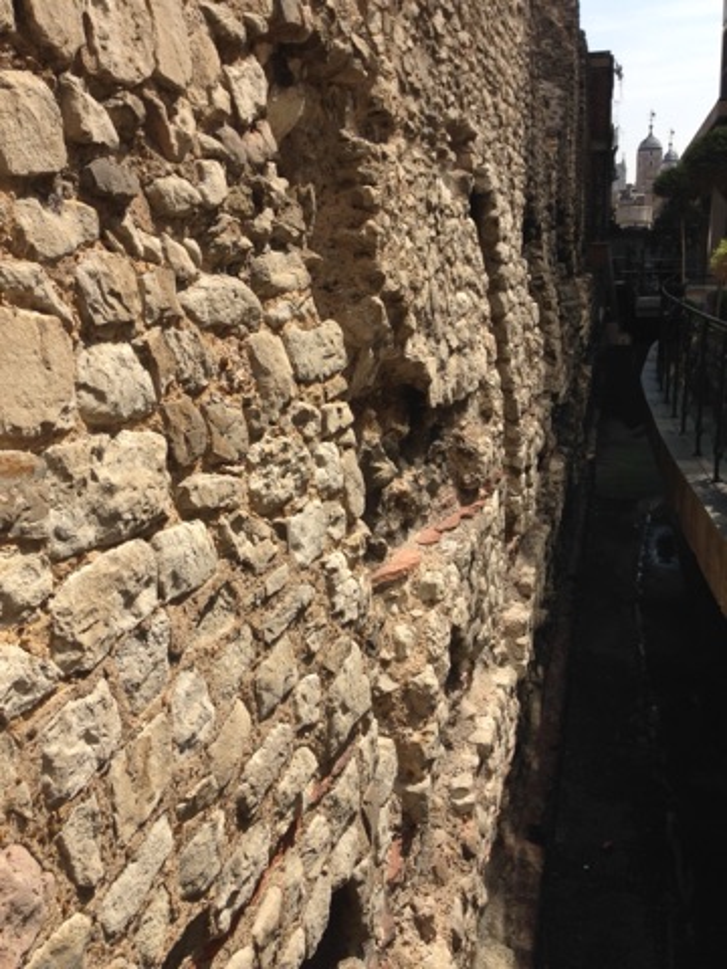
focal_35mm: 33
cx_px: 364
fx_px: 924
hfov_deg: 42.9
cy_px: 484
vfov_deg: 55.4
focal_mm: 4.12
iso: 50
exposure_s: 1/1323
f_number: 2.4
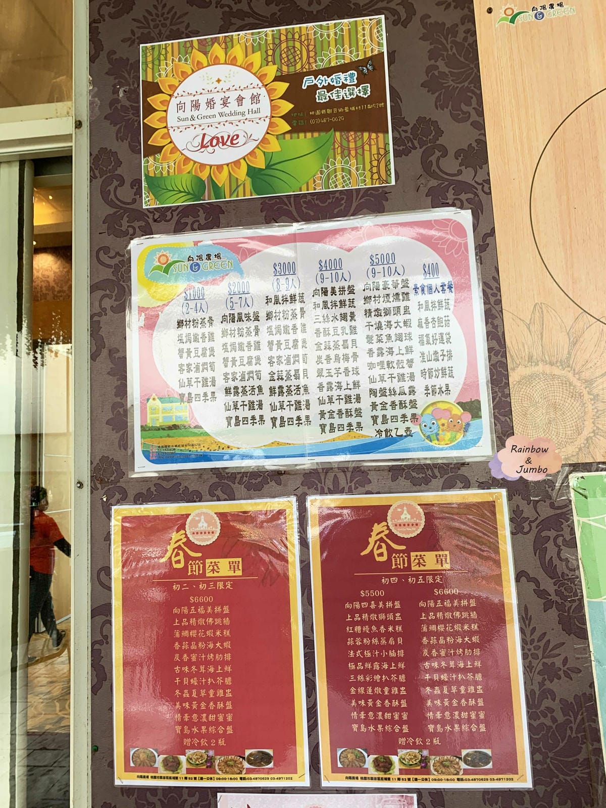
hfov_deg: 53.1
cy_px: 404
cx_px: 303
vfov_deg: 67.3
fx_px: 607
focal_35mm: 26
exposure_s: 1/120
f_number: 1.8
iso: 50
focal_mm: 4.25
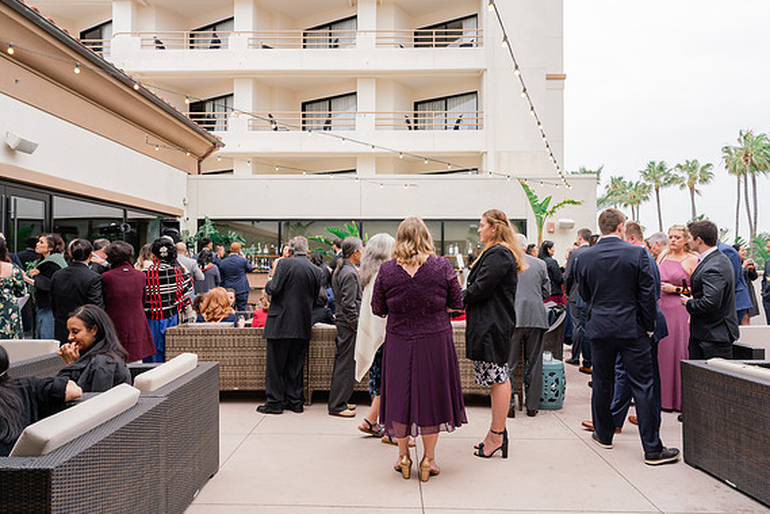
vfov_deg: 51.3
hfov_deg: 71.5
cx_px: 382
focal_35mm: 25
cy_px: 255
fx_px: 535
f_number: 6.3
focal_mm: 24
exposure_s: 1/100
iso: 160
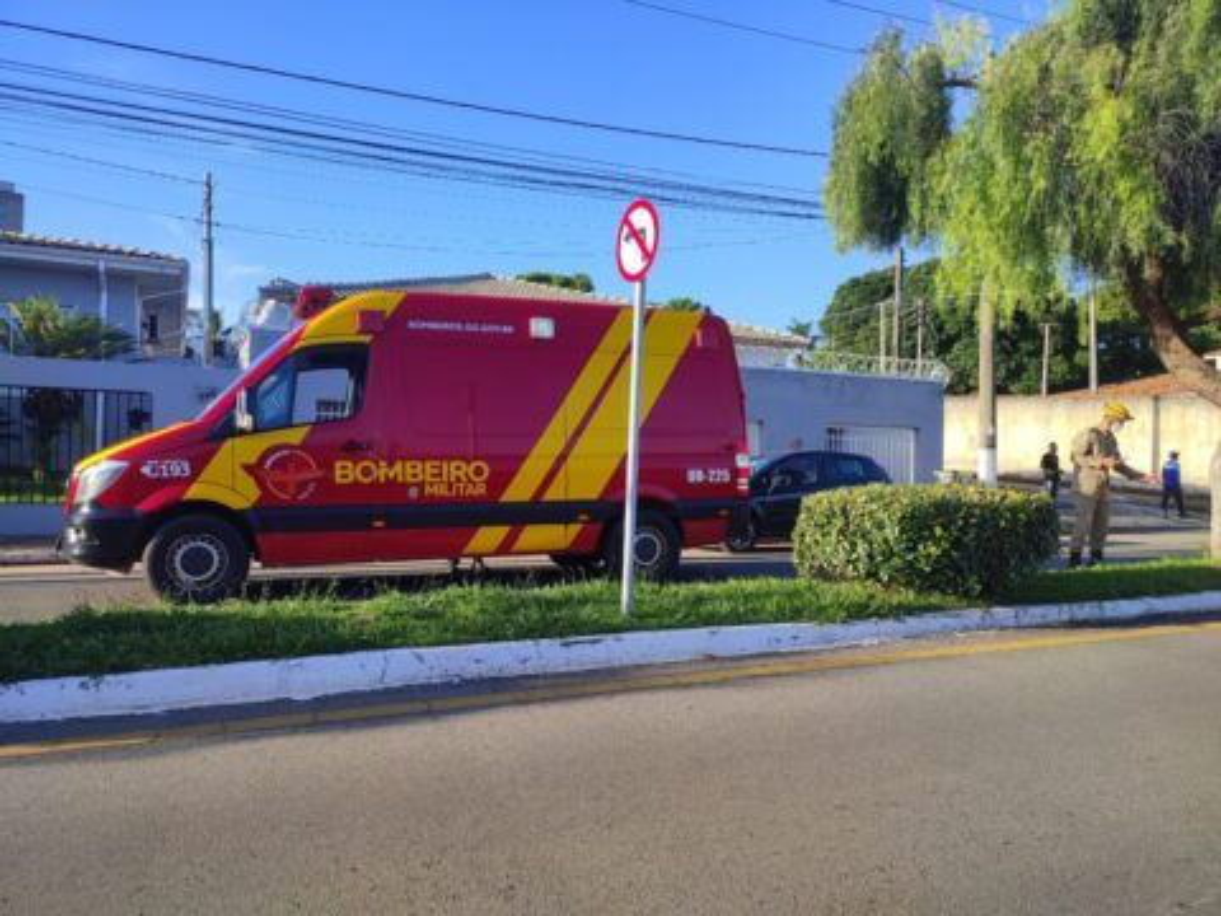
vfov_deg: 54.9
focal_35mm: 25
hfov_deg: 69.4
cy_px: 458
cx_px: 610
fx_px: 882
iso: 50
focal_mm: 6.04
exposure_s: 1/340
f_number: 1.9
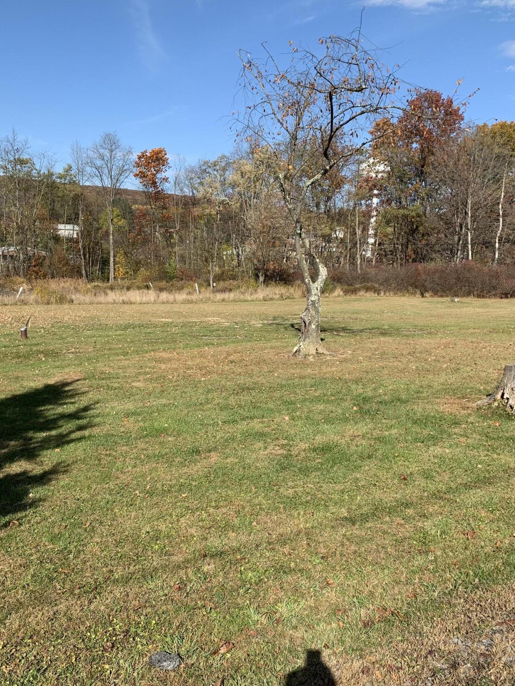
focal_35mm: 31
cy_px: 375
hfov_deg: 45.3
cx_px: 220
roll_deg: -1.5
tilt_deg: -8.8
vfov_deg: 58.2
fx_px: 615
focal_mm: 4.25
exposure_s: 1/1812
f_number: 1.8
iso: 25
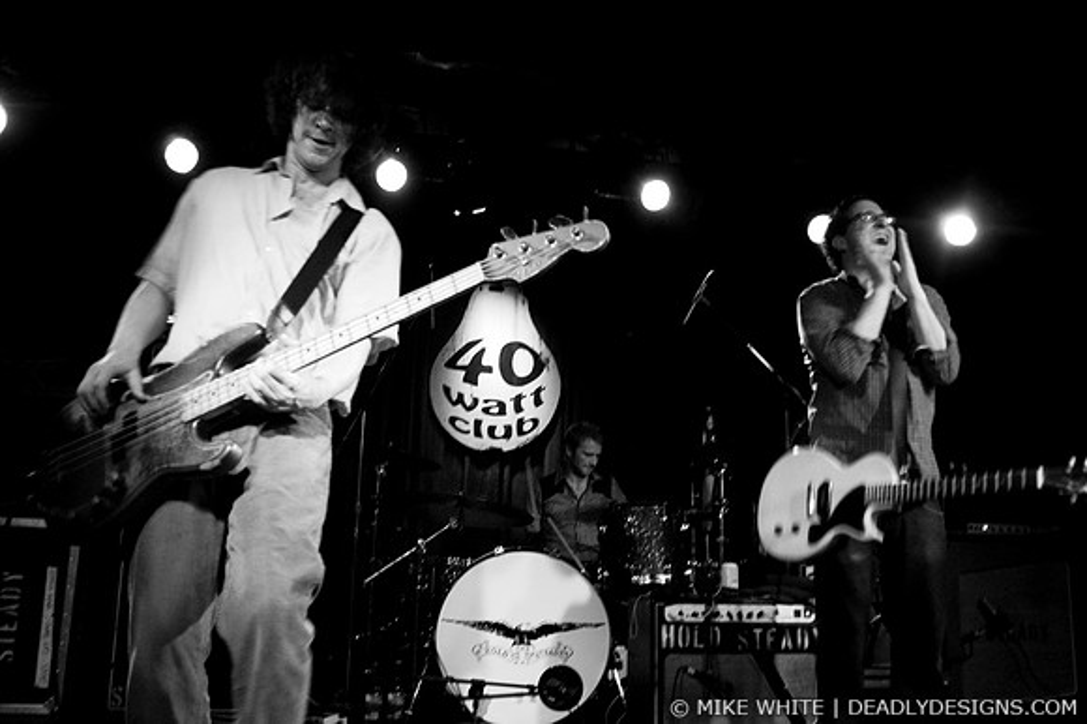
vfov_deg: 43.6
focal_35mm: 30
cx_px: 544
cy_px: 362
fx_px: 905
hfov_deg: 62.0
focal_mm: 20
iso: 800
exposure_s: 1/40
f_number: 2.8
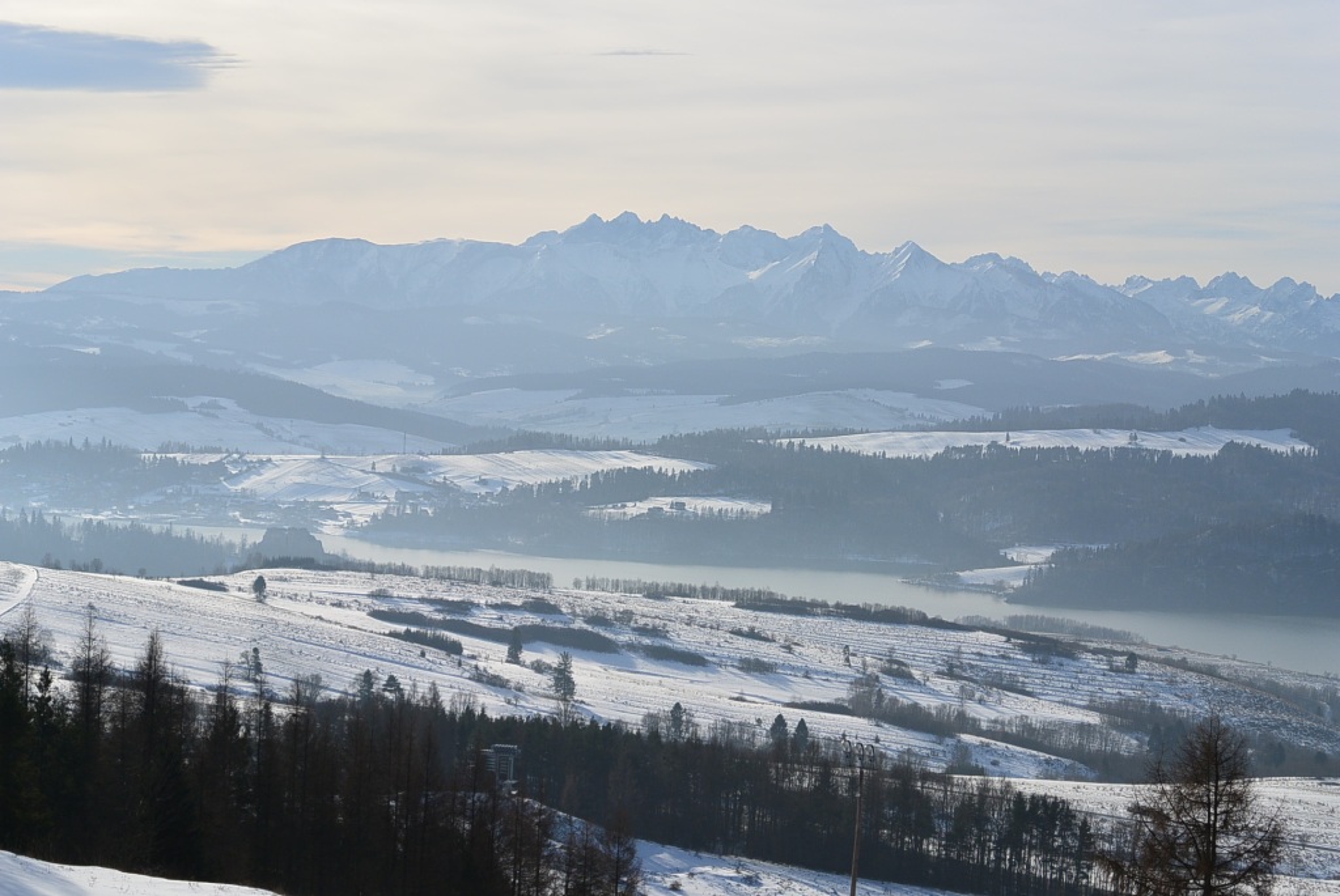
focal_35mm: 74
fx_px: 2757
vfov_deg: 18.5
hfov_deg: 27.3
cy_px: 448
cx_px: 670
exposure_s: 1/800
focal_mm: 27.5
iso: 100
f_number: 5.6
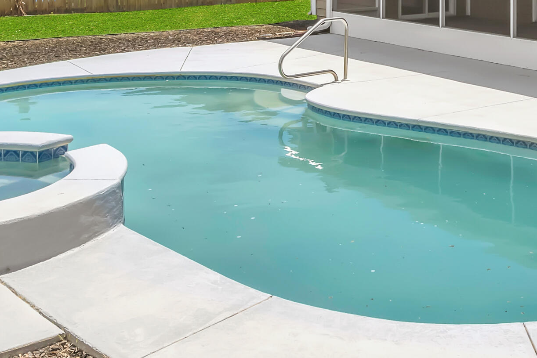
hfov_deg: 36.0
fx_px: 806
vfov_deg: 22.9
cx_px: 406
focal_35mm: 54
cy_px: -75
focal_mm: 8.38
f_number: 2.8
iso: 100
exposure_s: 1/4000
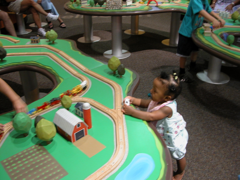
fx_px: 243
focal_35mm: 35
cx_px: 120
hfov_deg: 52.6
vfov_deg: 40.7
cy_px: 90
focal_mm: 8.9
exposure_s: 1/7.1
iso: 100
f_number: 2.8
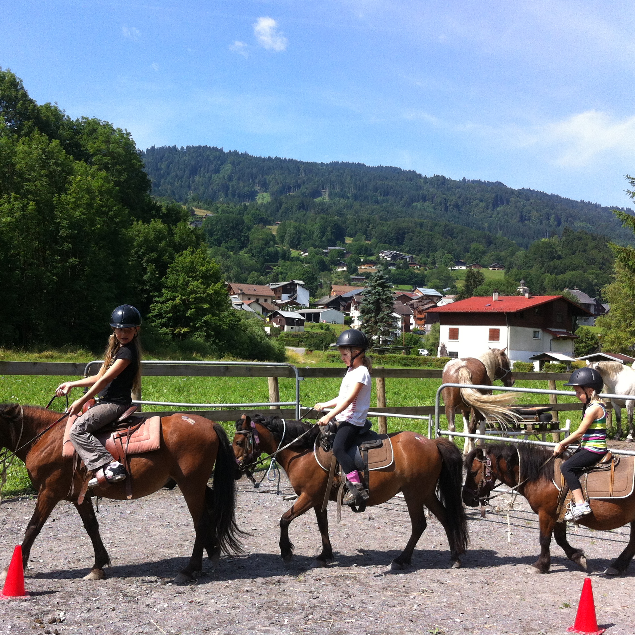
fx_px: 872
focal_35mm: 42
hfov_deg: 40.0
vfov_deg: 40.0
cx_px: 287
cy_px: 315
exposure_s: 1/849
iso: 80
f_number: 2.8
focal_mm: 3.85
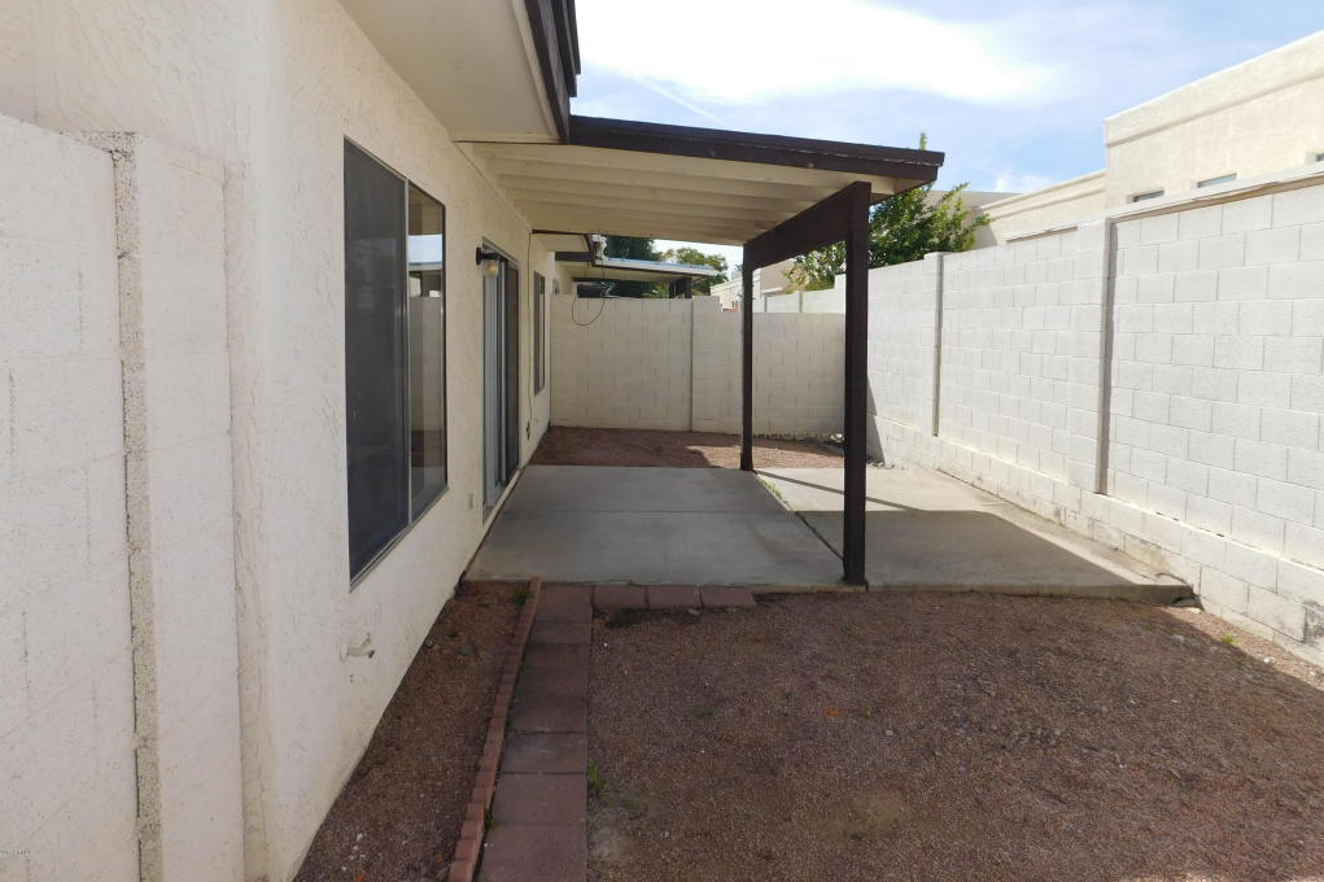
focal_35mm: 24
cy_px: 385
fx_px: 882
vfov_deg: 53.0
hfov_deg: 73.8
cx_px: 661
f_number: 6
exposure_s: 1/500
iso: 125
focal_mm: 4
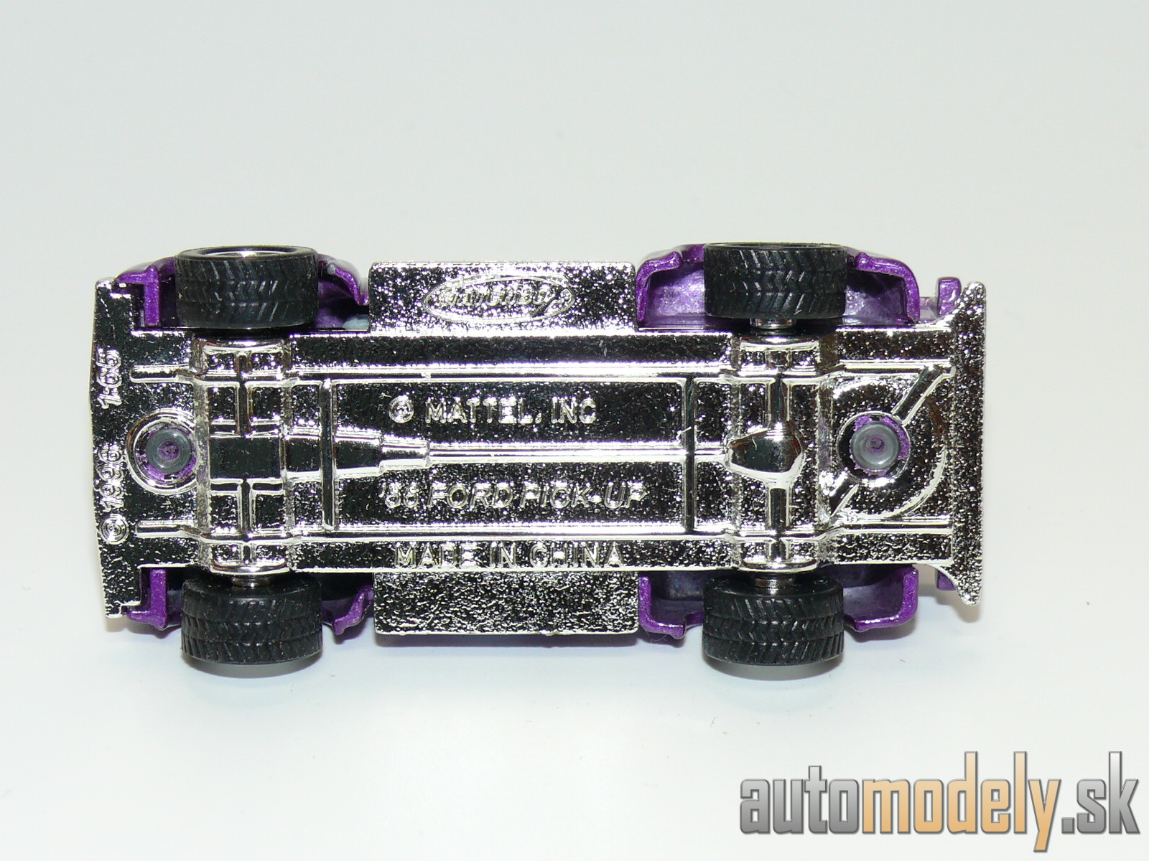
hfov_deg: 21.1
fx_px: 3087
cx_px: 574
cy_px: 430
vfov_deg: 15.9
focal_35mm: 93
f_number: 4
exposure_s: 1/30
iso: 100
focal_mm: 12.8
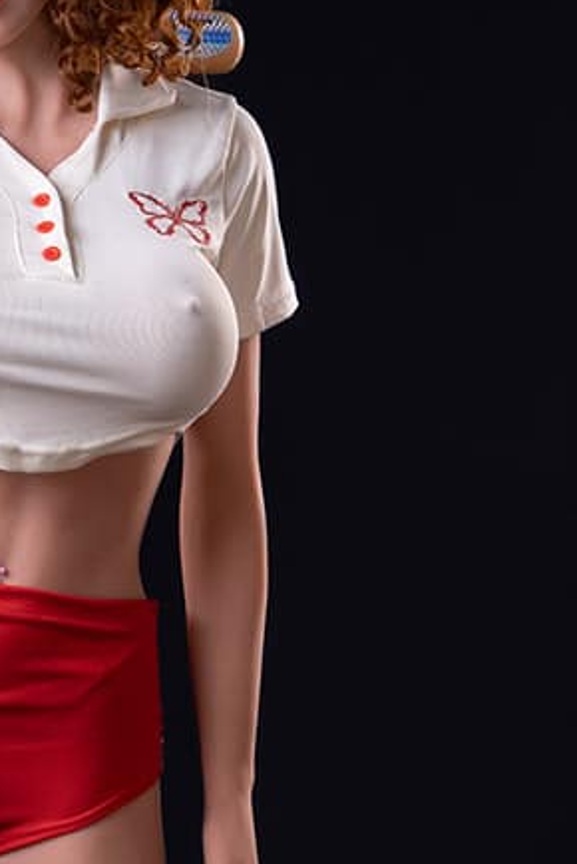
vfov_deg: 12.5
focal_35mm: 163
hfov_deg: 8.4
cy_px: 790
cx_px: -70
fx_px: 3912
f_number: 4
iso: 50
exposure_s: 1/100
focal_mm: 59
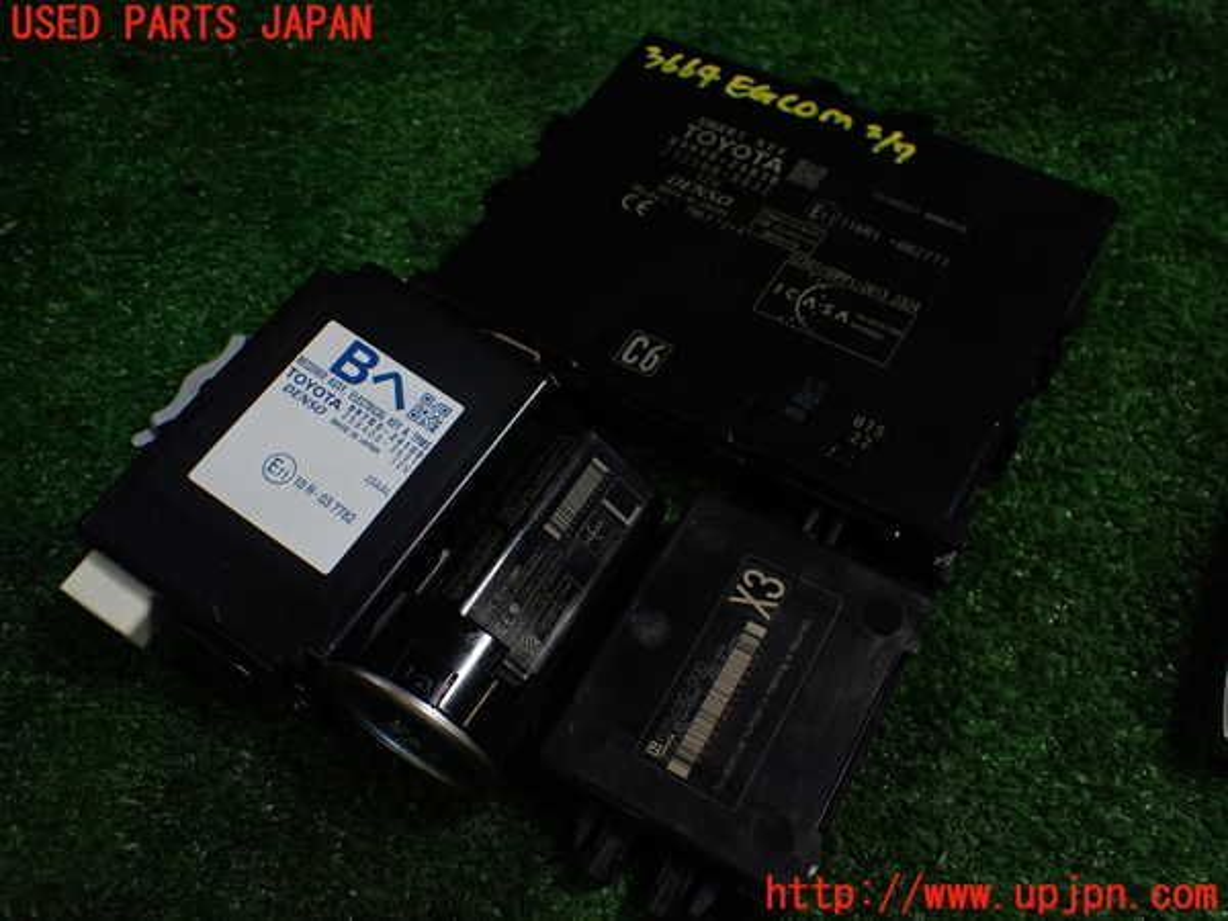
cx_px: 614
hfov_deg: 60.0
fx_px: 1064
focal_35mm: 30
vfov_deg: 46.8
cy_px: 460
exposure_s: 1/125
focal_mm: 5.4
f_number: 2.3
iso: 250
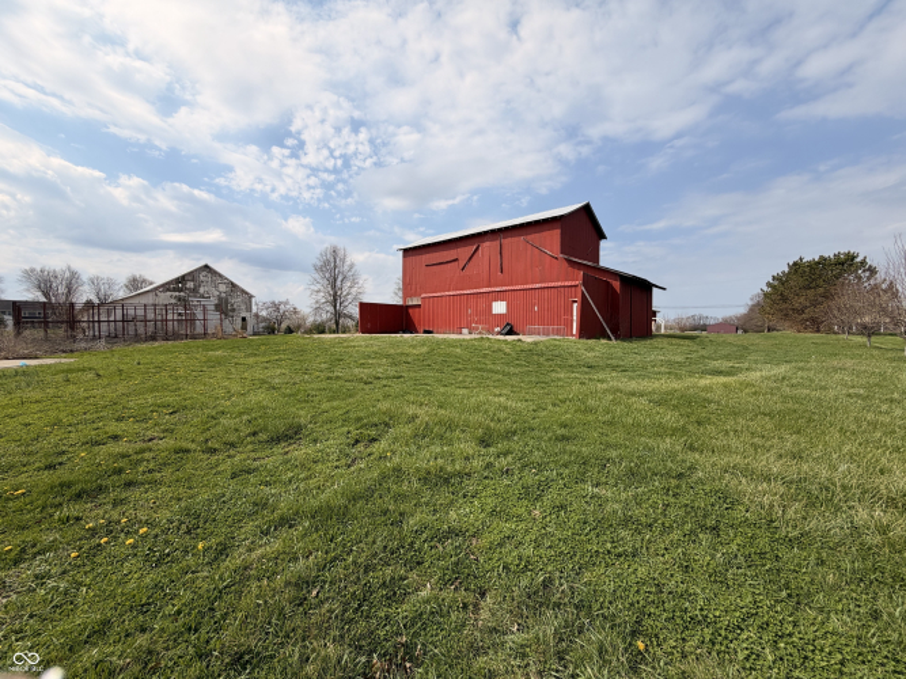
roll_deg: +0.5
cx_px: 453
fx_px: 366
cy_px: 340
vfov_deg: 85.7
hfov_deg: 102.1
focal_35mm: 14
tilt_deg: -1.1
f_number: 2.2
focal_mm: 2.22
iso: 20
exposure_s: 1/1259
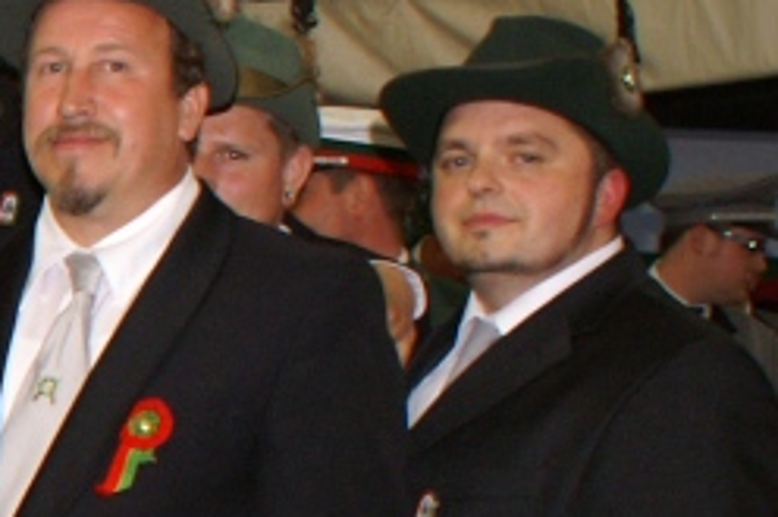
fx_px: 3887
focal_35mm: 180
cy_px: 605
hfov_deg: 10.0
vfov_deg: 7.6
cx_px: -1104
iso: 400
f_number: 4
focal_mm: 22
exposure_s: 1/60
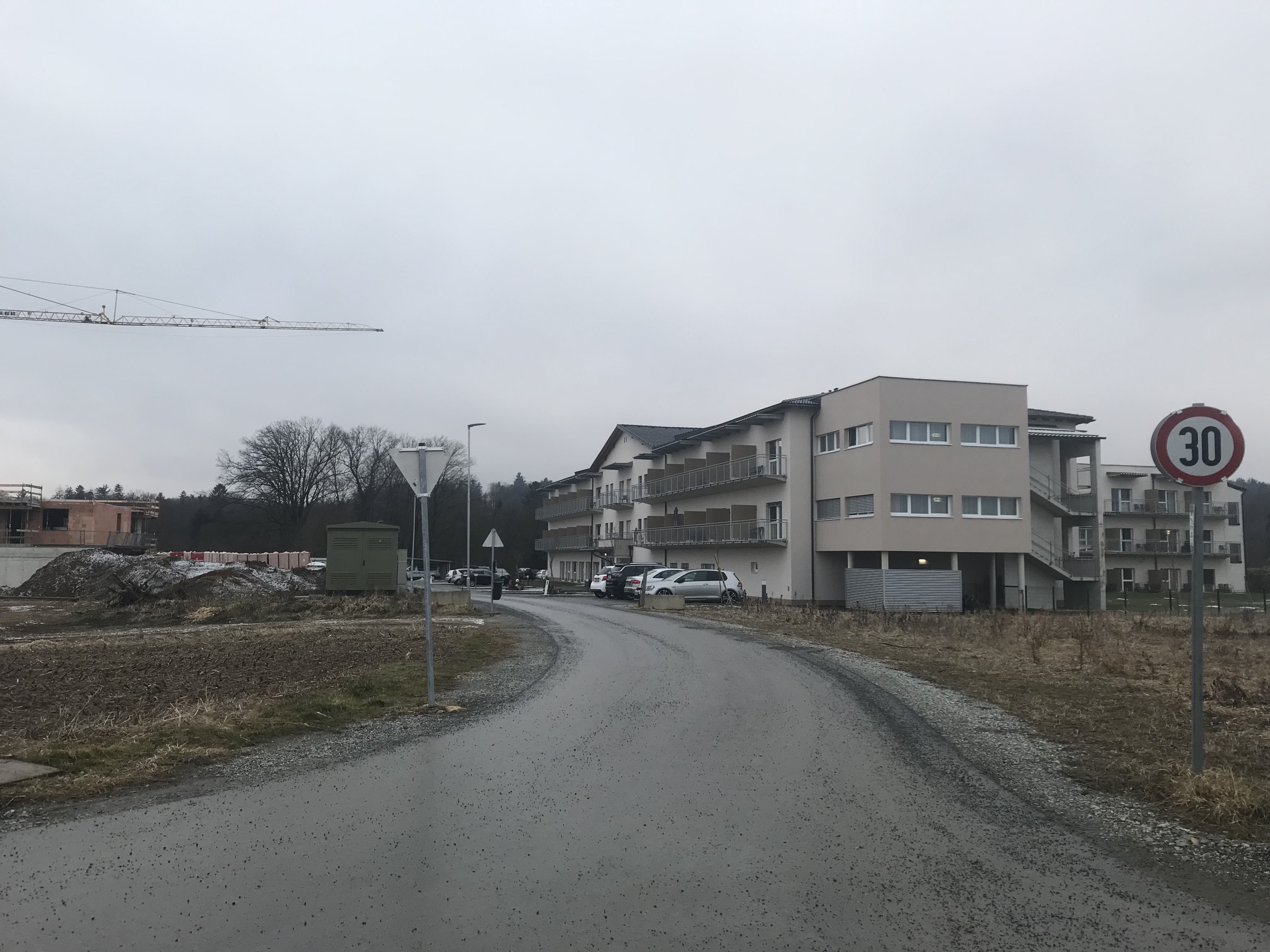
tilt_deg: +6.0
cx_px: 635
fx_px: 1027
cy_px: 476
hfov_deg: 63.4
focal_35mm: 28
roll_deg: -0.1
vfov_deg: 49.7
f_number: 1.8
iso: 25
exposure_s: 1/100
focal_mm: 3.99
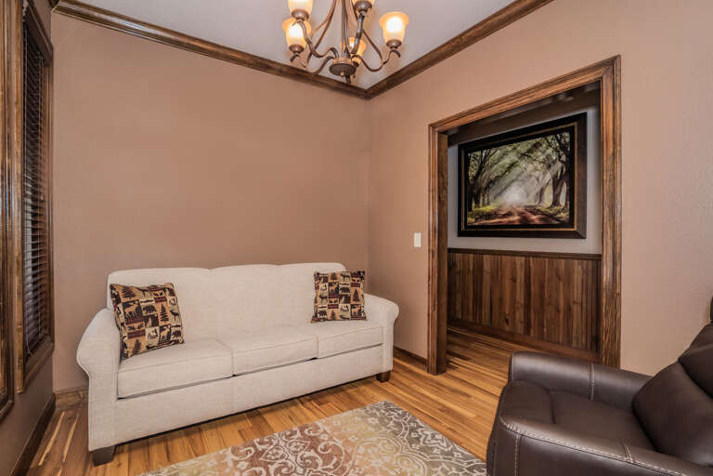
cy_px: 238
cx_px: 356
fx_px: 317
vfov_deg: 73.7
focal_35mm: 16
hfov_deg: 96.7
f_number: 8
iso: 1000
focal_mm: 16
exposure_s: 1/160
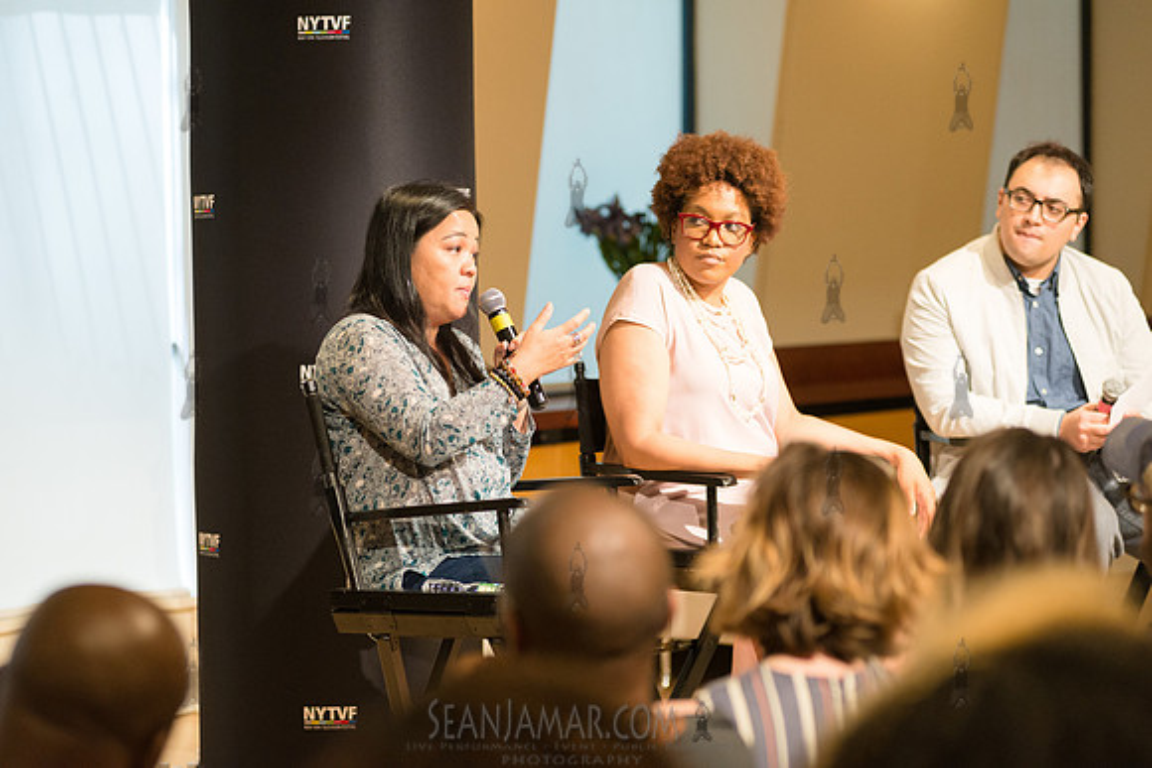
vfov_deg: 11.4
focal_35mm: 120
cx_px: 576
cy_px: 384
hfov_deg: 17.1
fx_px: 3841
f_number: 4
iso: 2500
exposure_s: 1/160
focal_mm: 120
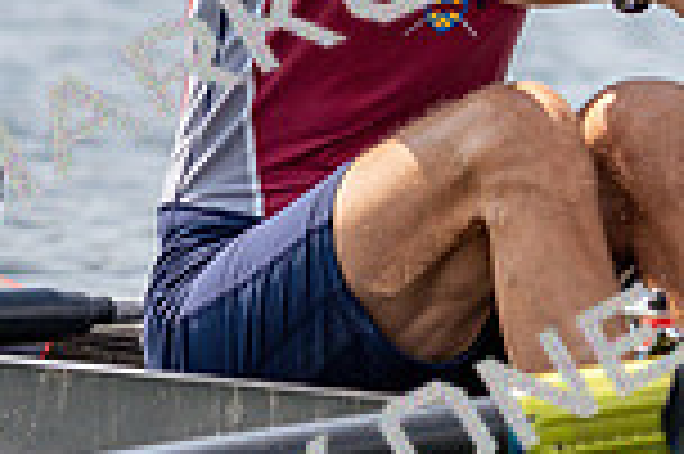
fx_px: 14500
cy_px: -200
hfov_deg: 2.7
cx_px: 513
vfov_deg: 1.8
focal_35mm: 764
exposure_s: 1/1600
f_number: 5.6
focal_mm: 200
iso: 250
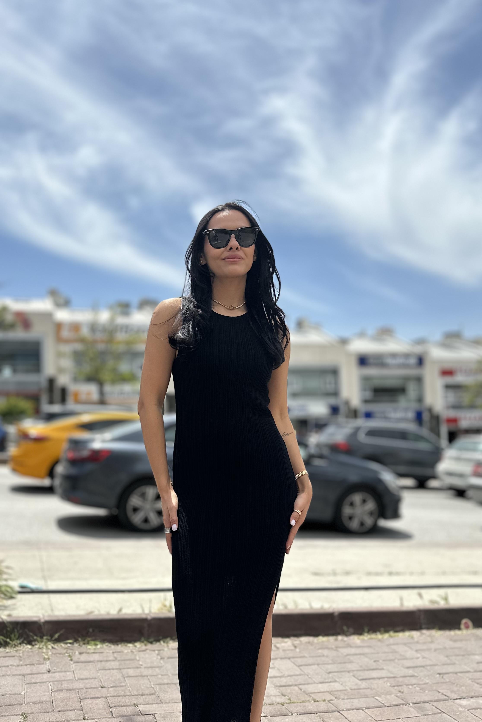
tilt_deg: +3.0
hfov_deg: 43.5
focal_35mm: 30
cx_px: 212
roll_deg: +0.4
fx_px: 602
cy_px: 392
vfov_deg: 61.8
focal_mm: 6.86
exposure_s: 1/7576
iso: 80
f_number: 1.78
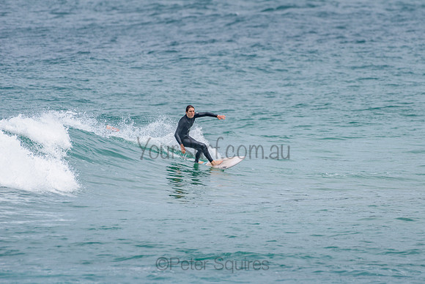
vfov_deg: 2.2
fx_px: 7236
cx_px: 257
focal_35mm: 613
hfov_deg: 3.4
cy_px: 126
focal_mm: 500
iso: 160
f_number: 5.6
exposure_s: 1/2000
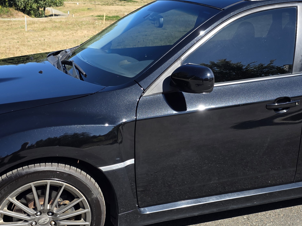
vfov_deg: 29.5
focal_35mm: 49
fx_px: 427
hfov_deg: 38.9
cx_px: 161
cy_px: 142
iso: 80
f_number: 1.7
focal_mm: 6.3
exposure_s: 1/2531
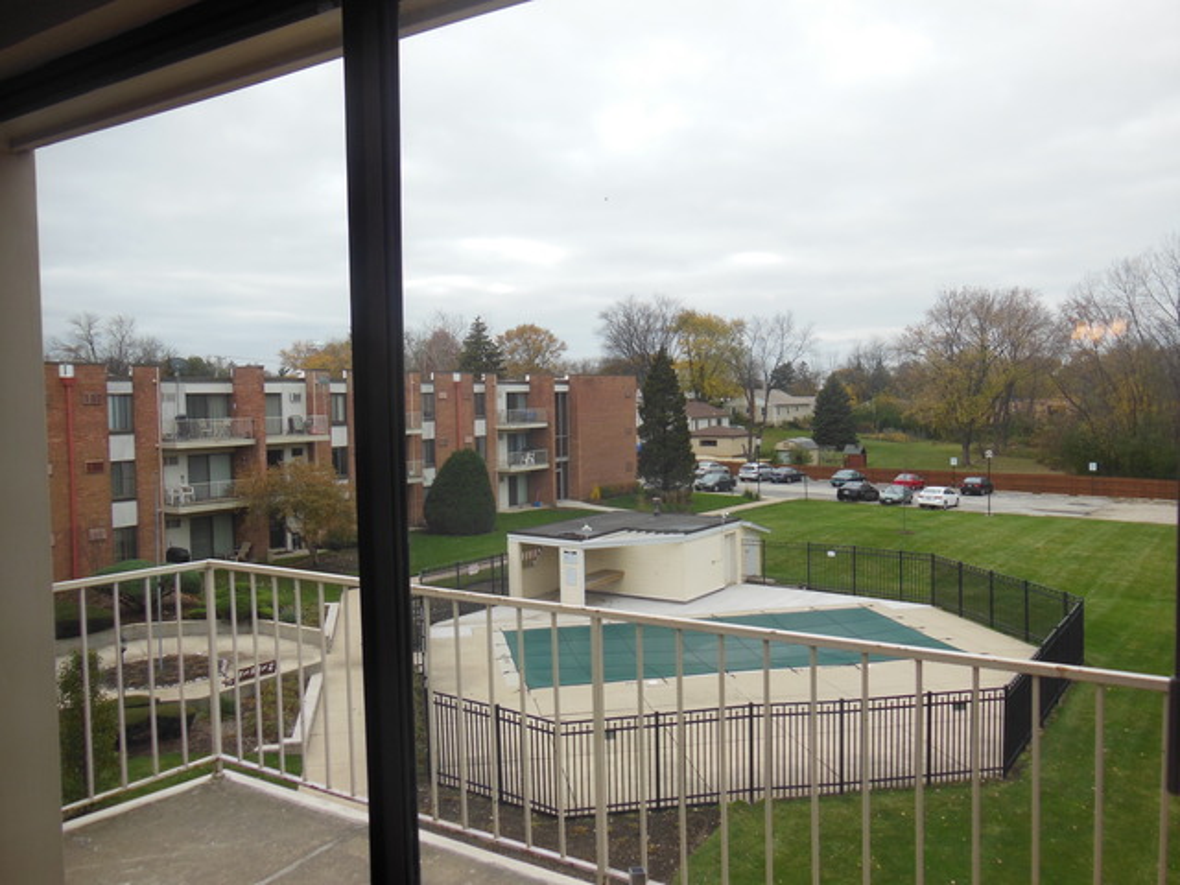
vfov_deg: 48.2
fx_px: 989
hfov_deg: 61.7
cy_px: 442
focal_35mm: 29
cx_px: 590
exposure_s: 1/320
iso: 125
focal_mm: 5.2
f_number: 3.7
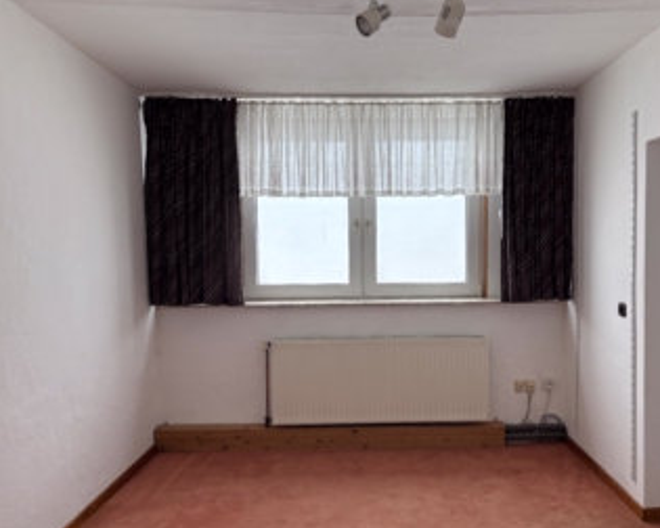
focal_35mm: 29
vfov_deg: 50.0
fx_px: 566
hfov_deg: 60.2
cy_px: 266
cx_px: 375
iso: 50
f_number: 1.6
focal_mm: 5.96
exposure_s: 1/425
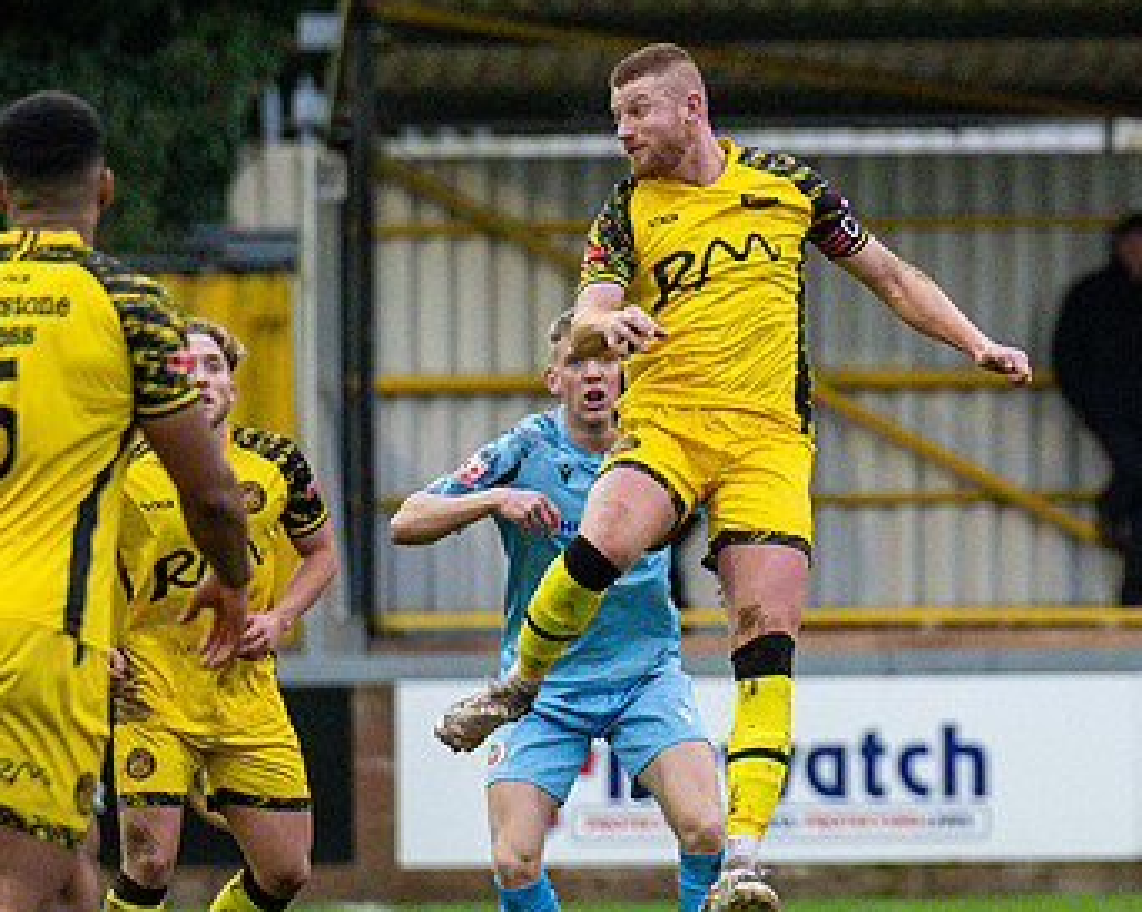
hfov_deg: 2.6
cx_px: 964
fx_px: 24990
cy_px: 430
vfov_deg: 2.1
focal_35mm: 740
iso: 2000
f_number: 3.2
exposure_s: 1/1600
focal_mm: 200
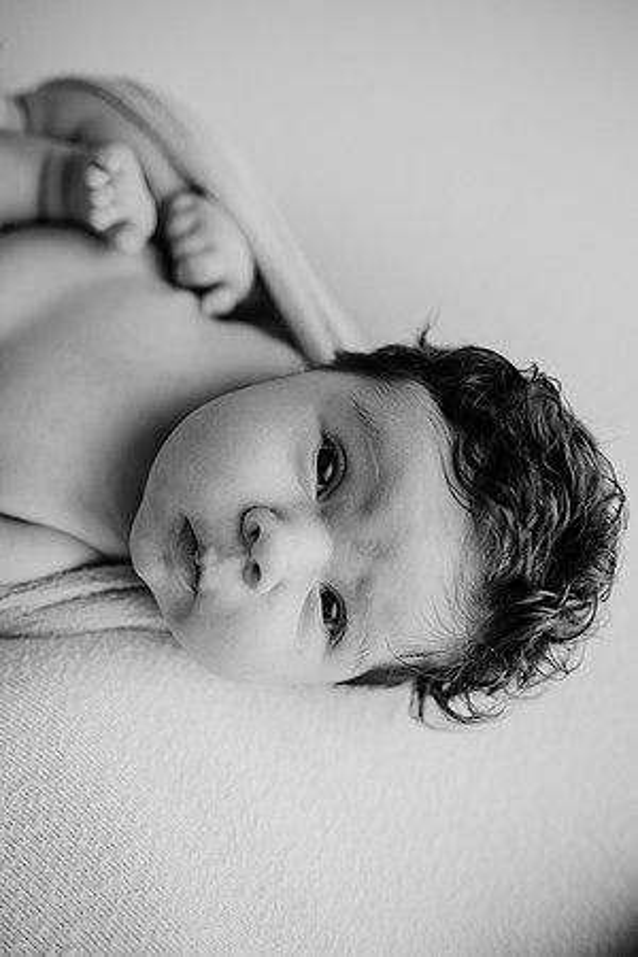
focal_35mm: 24
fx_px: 638
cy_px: 478
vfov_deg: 73.7
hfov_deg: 53.1
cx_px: 319
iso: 100
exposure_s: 1/160
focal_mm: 24
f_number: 2.5
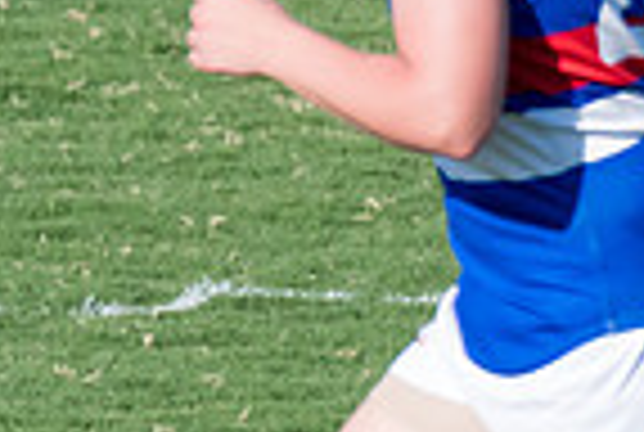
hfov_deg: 0.7
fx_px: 54908
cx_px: 1620
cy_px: -161
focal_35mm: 3063
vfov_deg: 0.5
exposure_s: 1/2000
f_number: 8
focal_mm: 380
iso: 800
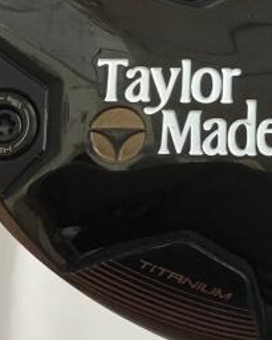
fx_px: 855
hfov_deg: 17.5
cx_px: 288
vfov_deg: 22.5
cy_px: 145
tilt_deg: -69.5
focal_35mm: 85
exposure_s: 1/33
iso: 125
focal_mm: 3.3
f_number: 2.4
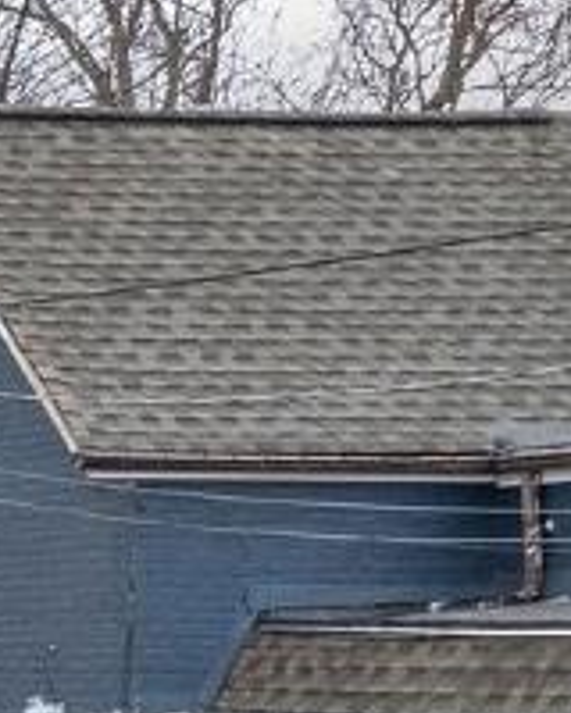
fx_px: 3274
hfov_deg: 7.2
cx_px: -1745
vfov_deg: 12.3
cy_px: 686
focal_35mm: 155
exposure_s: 1/640
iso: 100
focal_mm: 8.38
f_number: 2.8
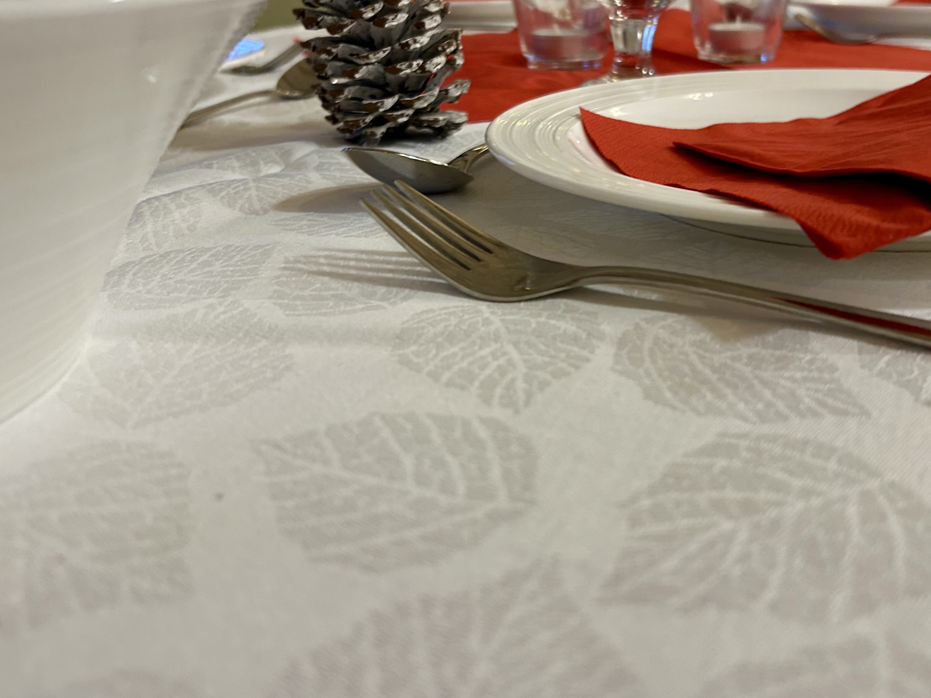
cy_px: 253
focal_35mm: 35
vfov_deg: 40.4
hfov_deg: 52.3
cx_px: 558
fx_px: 941
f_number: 1.5
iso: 200
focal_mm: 5.7
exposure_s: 1/50
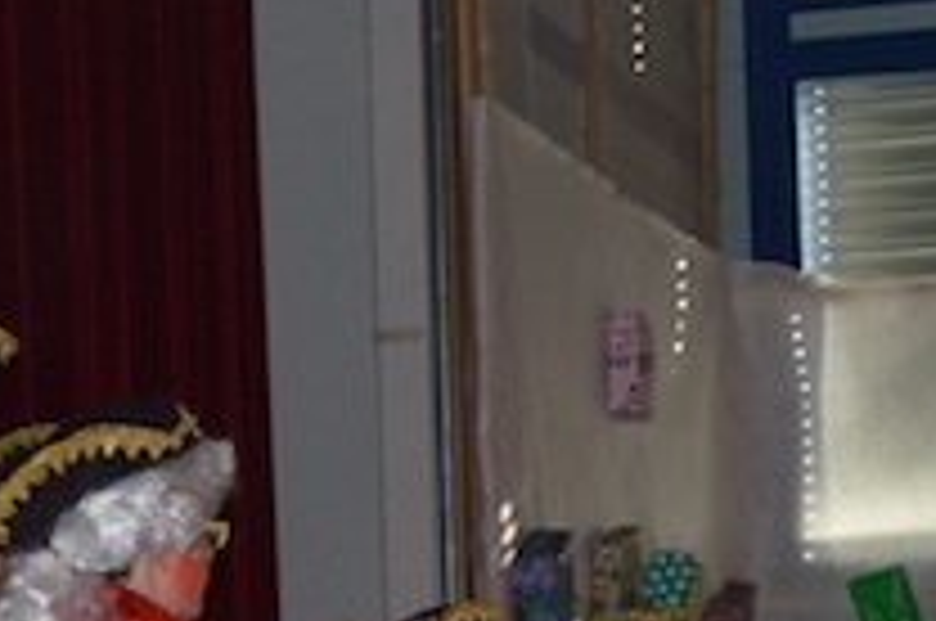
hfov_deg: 13.9
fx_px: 3842
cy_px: 684
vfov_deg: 9.2
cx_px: 414
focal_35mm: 148
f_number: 4.8
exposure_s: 1/30
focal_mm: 32
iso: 800
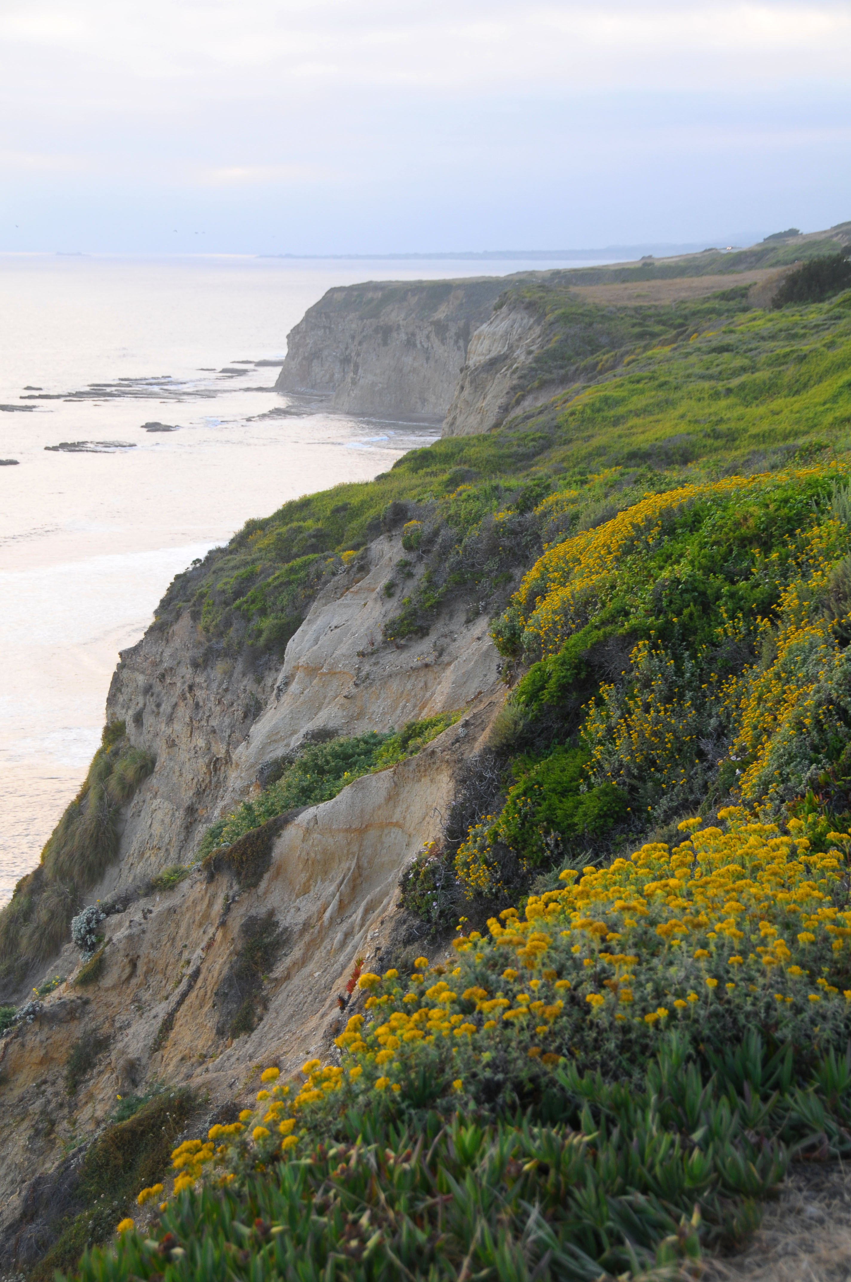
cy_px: 641
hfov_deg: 20.6
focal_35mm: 66
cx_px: 426
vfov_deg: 30.5
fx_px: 2346
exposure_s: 1/100
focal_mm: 44
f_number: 5.6
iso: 200
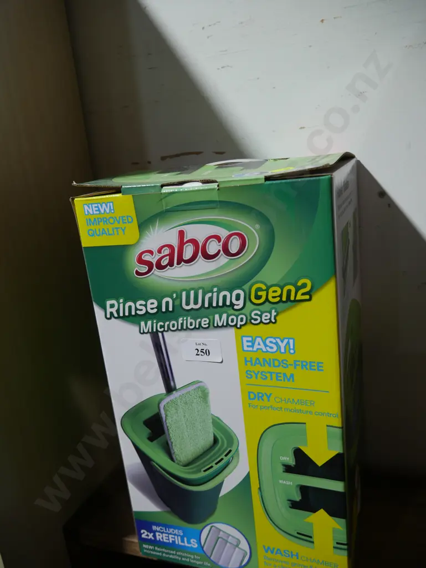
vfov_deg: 63.4
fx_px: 459
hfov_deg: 49.8
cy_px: 284
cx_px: 213
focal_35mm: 28
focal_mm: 14
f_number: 3.5
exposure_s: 1/60
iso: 200
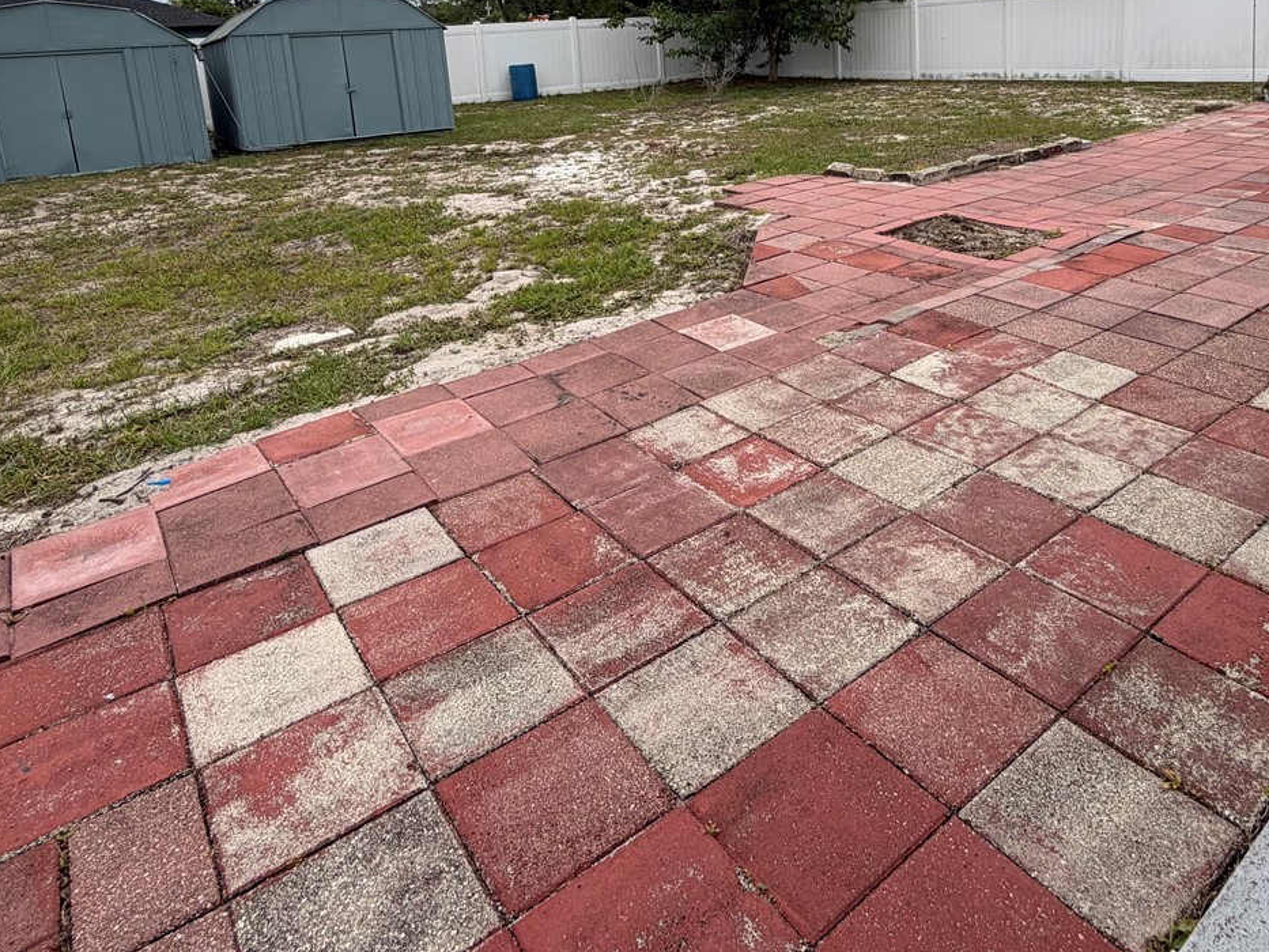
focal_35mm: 24
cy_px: 192
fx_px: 880
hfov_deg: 71.0
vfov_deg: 53.1
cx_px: 745
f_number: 2.2
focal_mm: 2.22
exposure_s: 1/1145
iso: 20
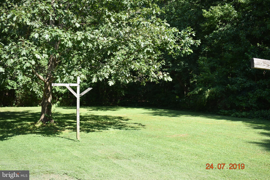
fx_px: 292
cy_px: 90
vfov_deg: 34.2
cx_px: 135
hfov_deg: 49.6
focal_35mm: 39
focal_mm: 26
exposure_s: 1/200
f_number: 5
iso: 100
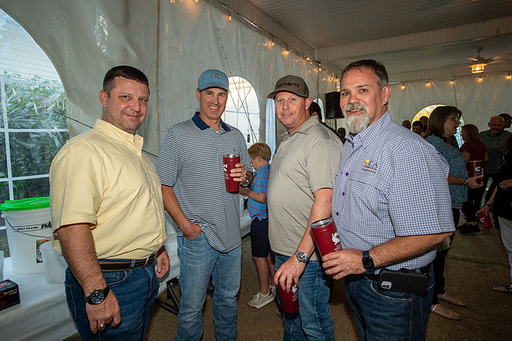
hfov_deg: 78.6
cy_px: 170
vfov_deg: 57.2
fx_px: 313
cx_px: 256
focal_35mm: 22
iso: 800
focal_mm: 22
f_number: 4.5
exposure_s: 1/250
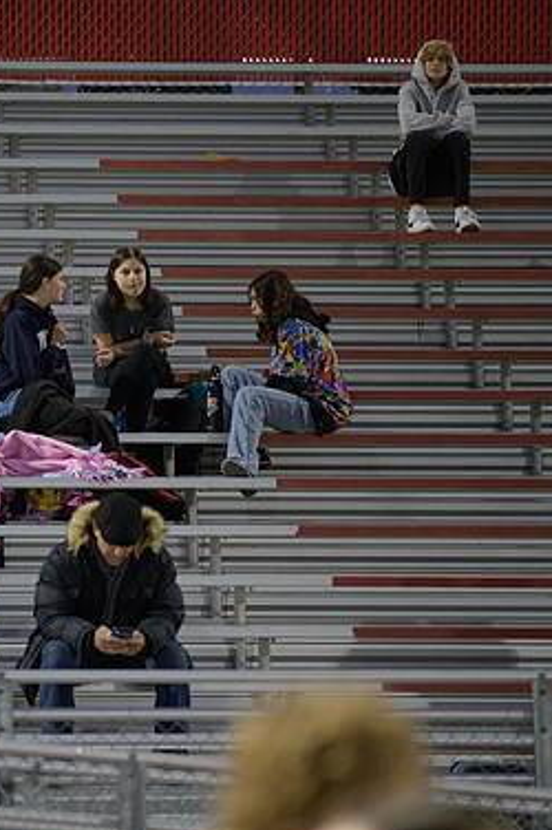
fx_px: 6405
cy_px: 407
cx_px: 44
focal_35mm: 278
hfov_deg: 4.9
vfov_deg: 7.4
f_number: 2.8
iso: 4000
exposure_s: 1/200
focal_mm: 180
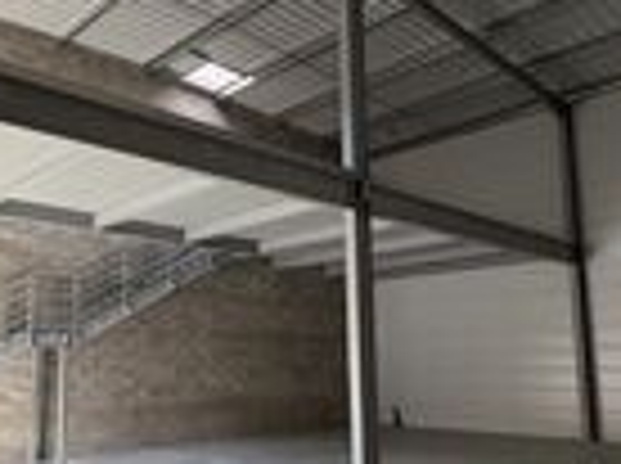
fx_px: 645
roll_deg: +0.5
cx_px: 254
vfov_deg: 39.4
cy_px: 275
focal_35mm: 36
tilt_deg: +8.6
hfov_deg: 51.2
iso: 160
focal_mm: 2.22
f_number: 2.2
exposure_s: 1/121
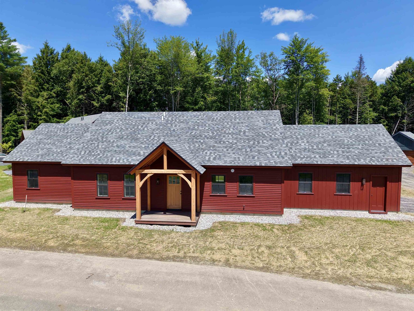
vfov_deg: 56.8
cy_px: 156
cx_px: 207
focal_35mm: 24
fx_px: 287
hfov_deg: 71.6
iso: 100
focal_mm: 8.67
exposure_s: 1/90
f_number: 1.8
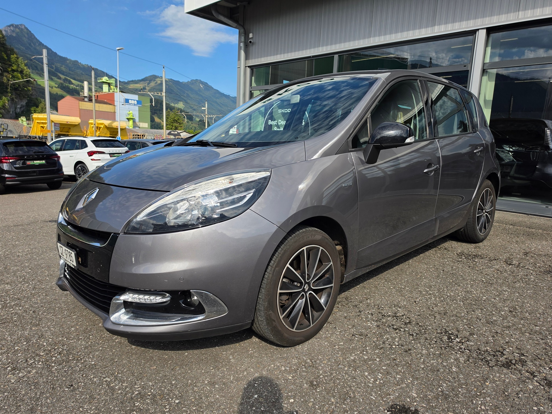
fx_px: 367
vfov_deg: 58.9
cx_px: 276
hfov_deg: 73.9
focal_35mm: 23
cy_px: 207
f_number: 1.4
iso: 64
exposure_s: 1/5955
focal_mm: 6.5
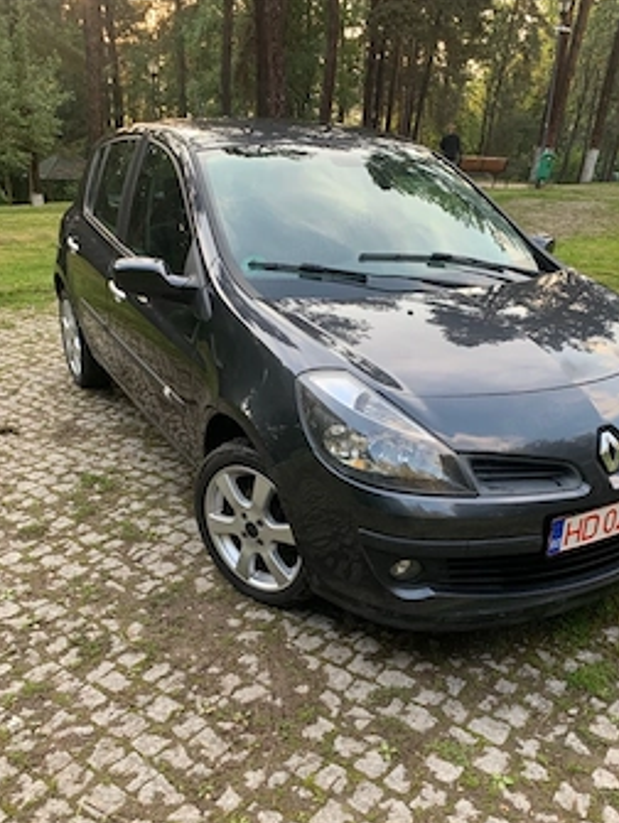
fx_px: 738
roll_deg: -2.5
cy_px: 486
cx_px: 346
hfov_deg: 45.4
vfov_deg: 57.9
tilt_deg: -26.0
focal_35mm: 31
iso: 64
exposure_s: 1/121
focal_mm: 4.25
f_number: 1.8
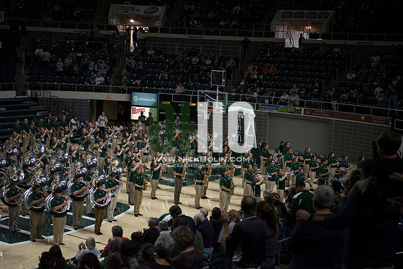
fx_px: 784
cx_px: 202
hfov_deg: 28.8
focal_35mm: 70
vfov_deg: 19.5
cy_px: 134
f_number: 2.8
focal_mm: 70
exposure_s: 1/1000
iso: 2000
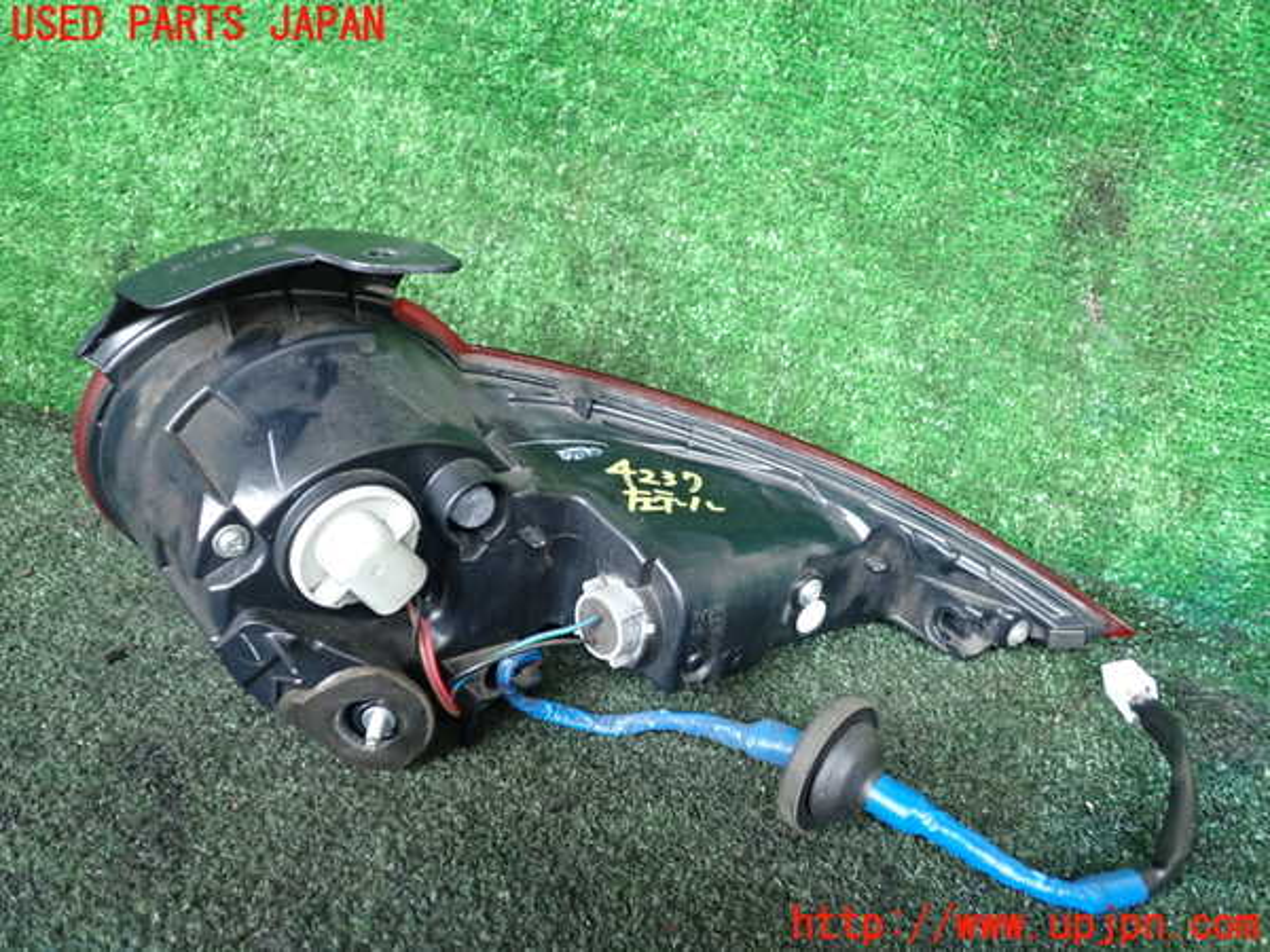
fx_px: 1101
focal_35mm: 30
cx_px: 635
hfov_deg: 60.0
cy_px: 476
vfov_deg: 46.8
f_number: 2.3
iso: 500
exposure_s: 1/30
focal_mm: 5.4
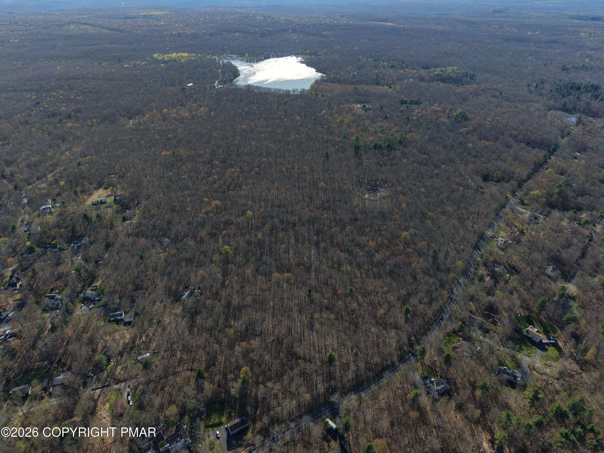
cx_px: 302
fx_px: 419
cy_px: 226
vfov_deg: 56.8
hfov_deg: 71.6
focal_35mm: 24
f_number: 1.8
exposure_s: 1/1000
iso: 400
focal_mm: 8.67
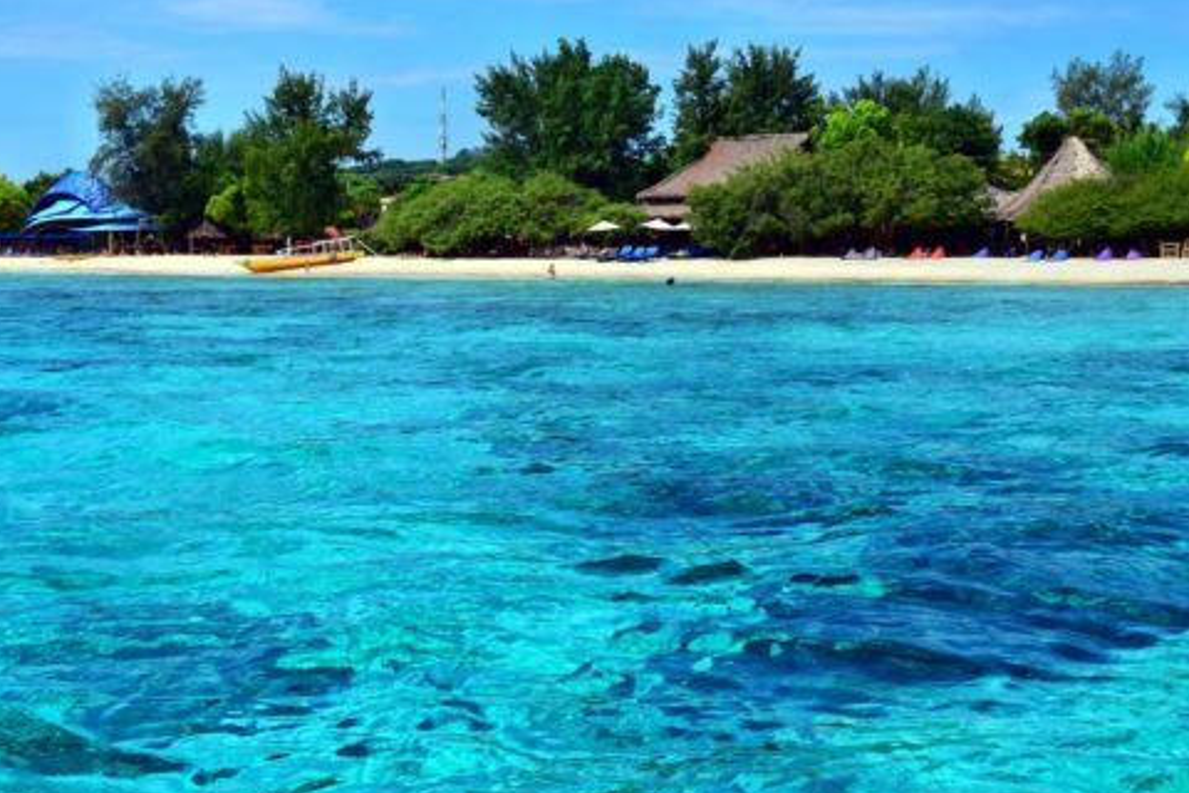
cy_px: 346
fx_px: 1849
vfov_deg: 24.2
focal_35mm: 56
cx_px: 614
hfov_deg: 35.6
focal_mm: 28
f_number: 11
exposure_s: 1/500
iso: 280
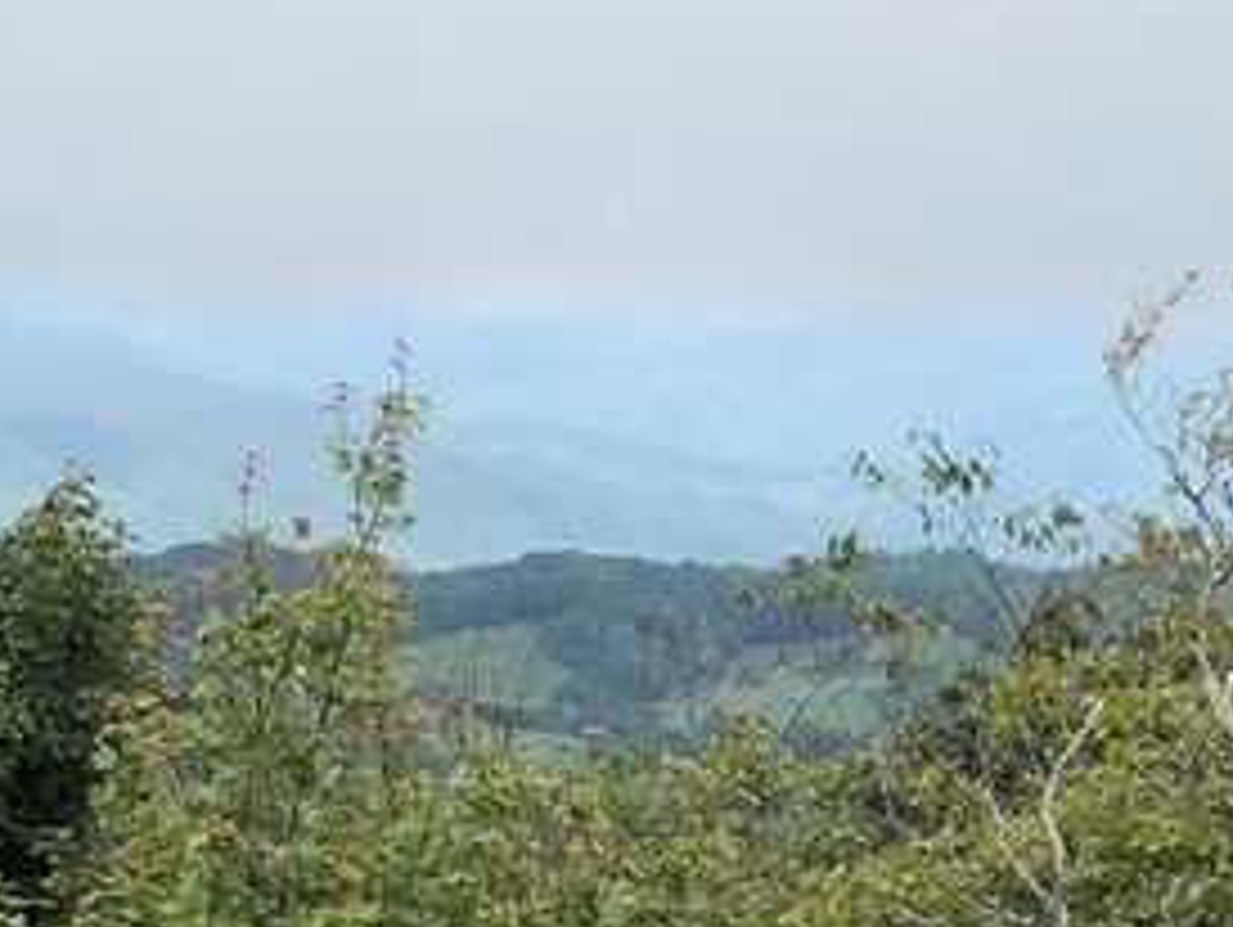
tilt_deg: -3.1
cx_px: -950
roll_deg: -0.4
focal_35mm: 213
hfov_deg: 8.9
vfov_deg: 7.0
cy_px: 338
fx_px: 7594
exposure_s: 1/600
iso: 20
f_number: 2.8
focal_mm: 6.6
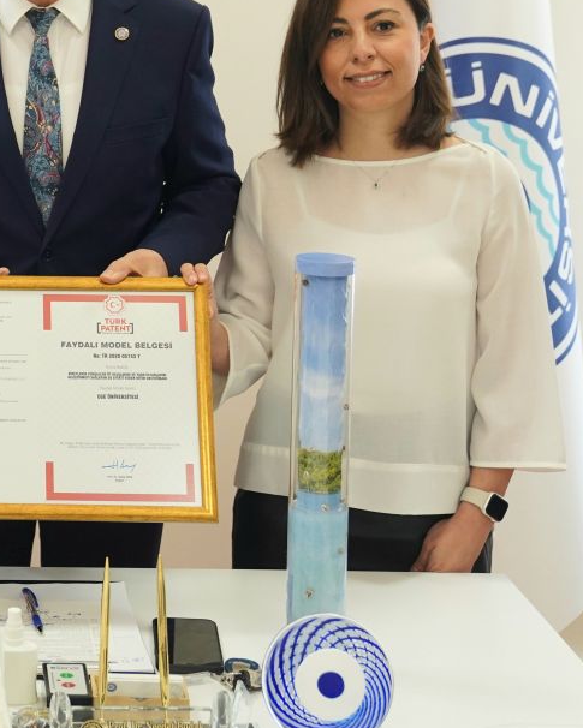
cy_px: 181
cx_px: -109
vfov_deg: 22.0
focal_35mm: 86
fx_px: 1854
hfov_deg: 17.1
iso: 1600
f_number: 3.2
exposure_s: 1/161
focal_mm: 37
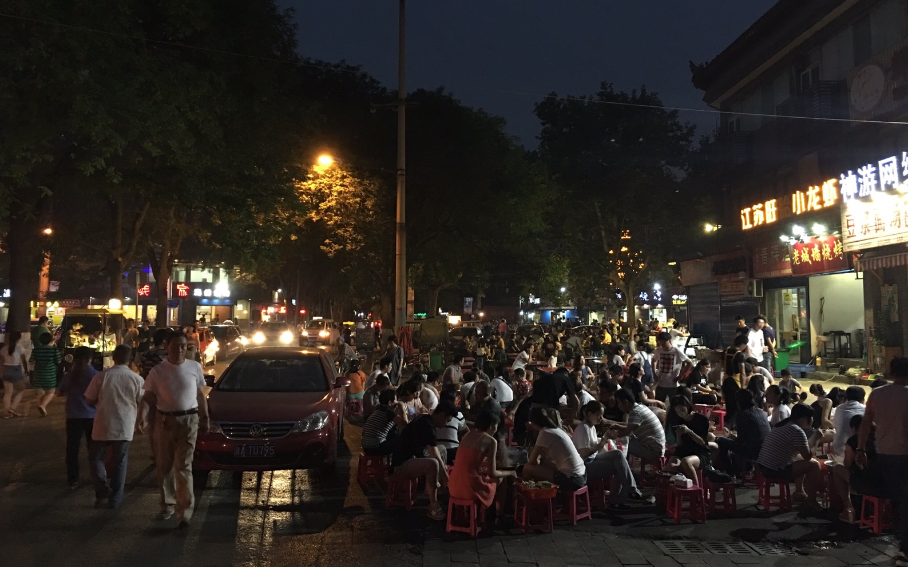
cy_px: 253
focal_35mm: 31
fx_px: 767
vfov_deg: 40.5
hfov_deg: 61.2
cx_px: 454
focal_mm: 4.15
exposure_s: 1/8
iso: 125
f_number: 2.2
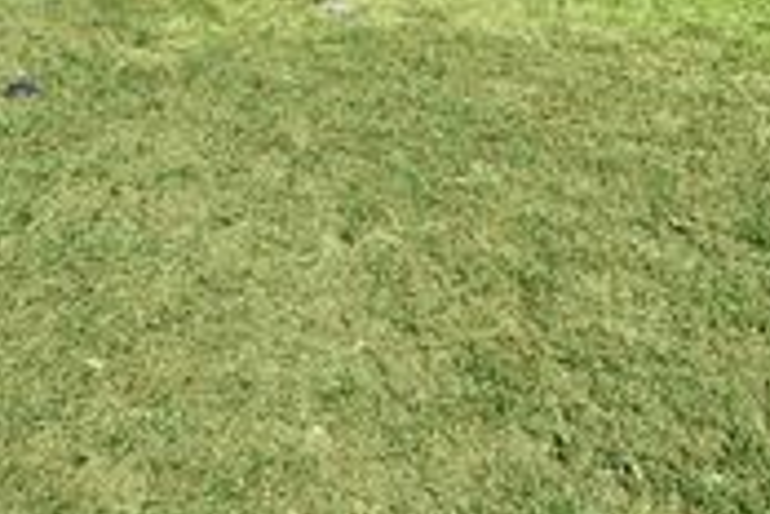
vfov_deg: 26.4
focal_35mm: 43
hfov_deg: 42.4
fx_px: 920
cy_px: -157
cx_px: 106
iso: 200
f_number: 9
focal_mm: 10
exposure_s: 1/500
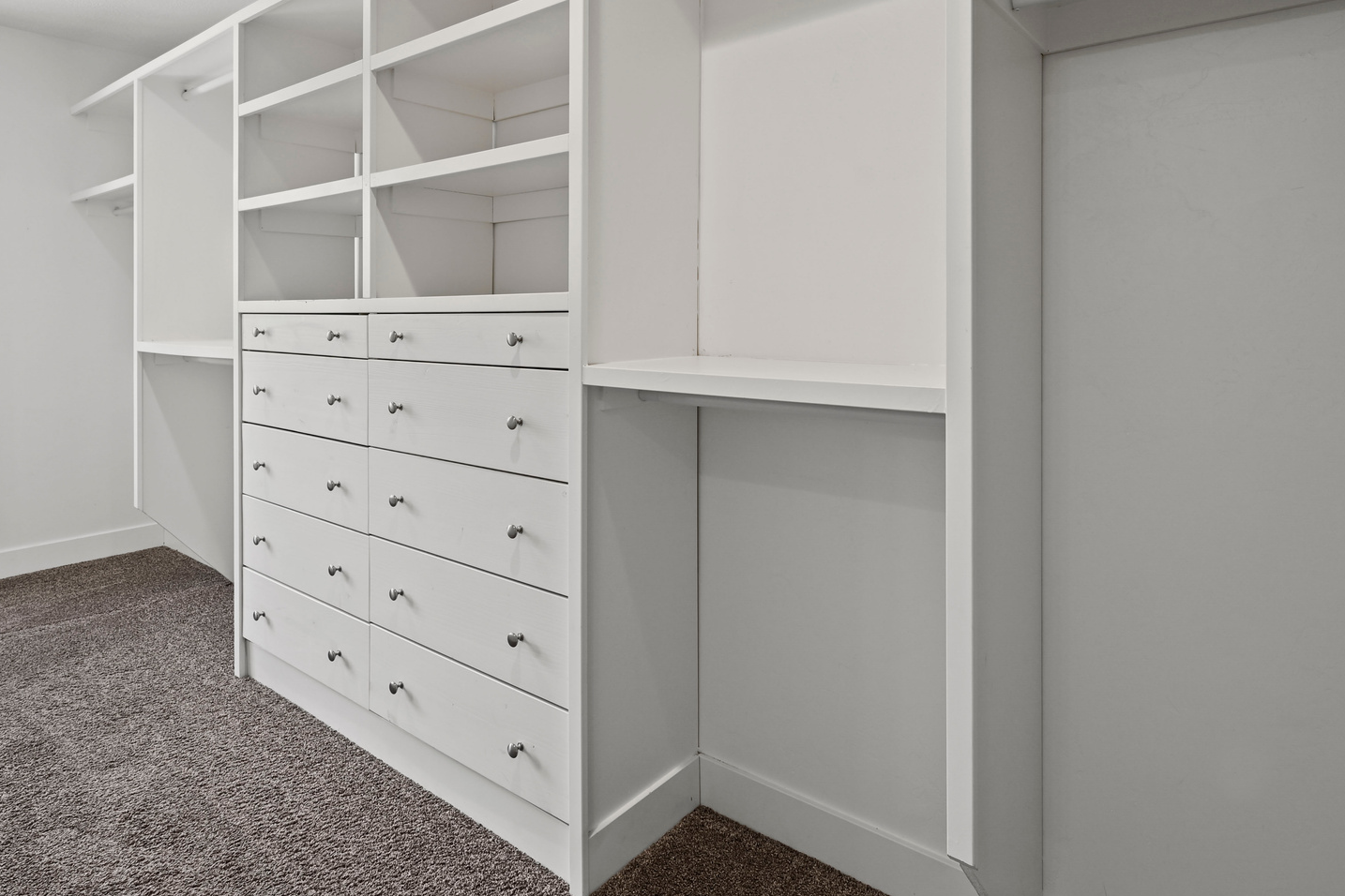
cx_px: 669
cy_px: 393
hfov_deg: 84.0
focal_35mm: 20
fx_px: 747
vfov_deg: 61.7
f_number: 7.1
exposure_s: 1/8
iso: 160
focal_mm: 14
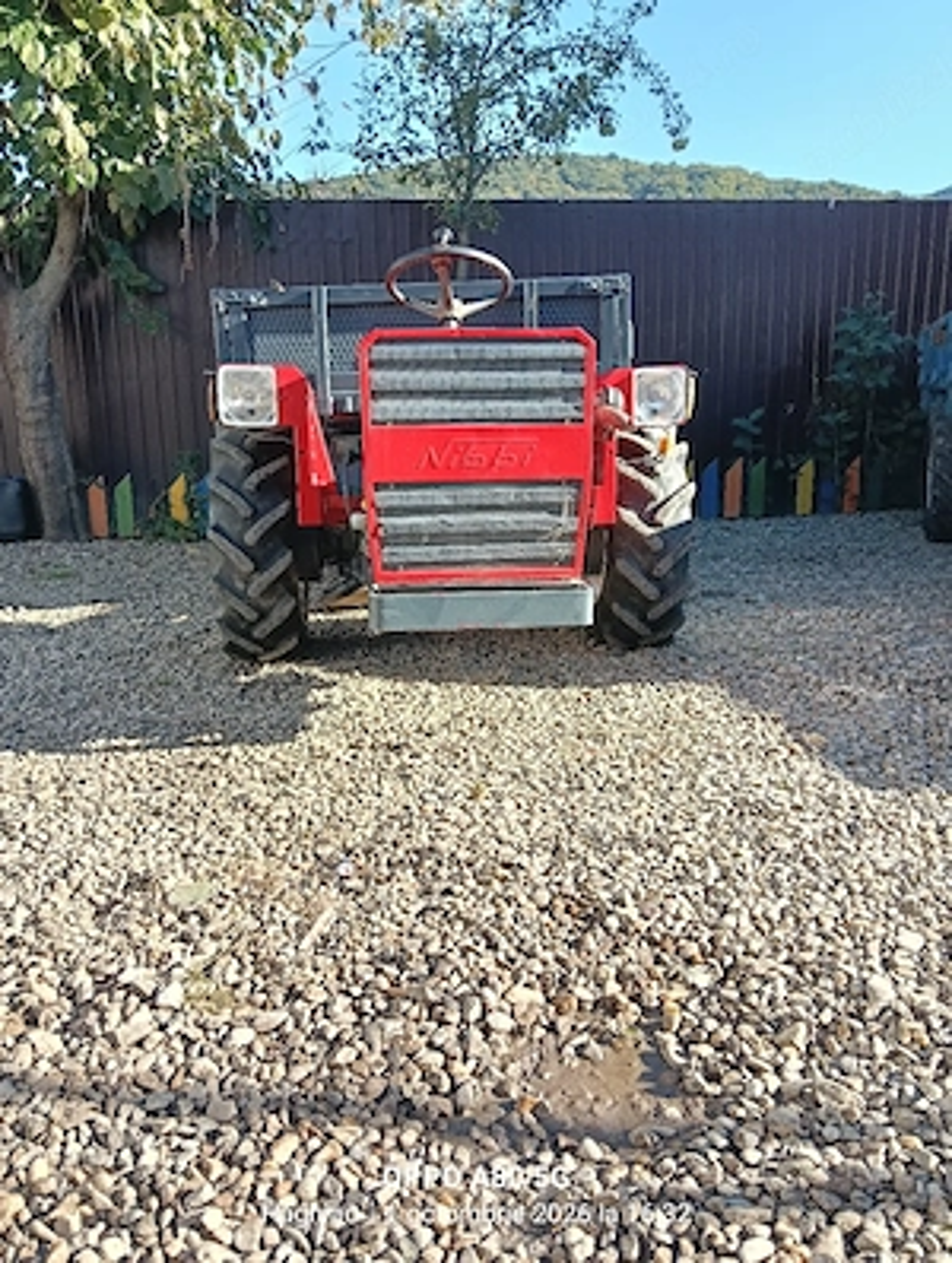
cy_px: 632
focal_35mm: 27
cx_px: 476
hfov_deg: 51.5
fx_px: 987
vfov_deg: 65.2
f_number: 1.8
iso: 50
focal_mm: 3.98
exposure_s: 1/145
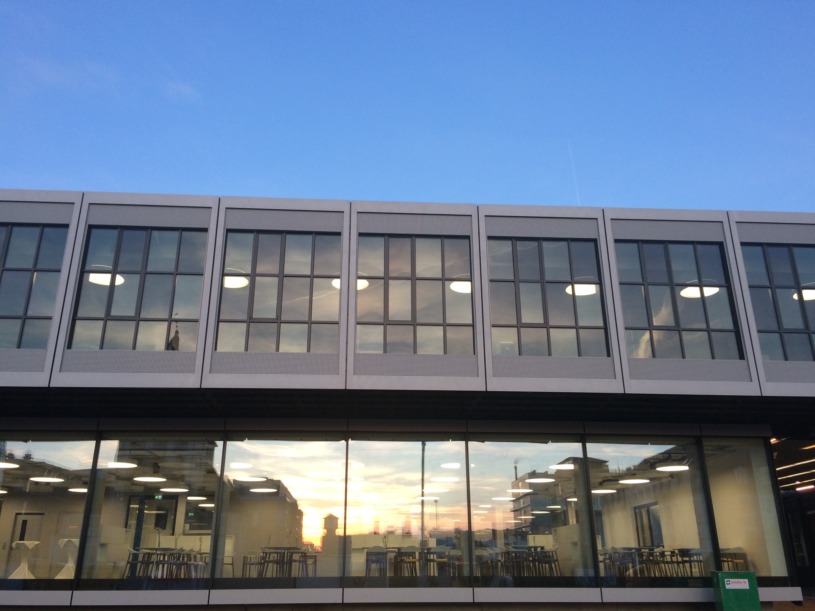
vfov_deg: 48.2
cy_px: 306
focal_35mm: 29
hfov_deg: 61.7
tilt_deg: +21.8
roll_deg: +0.6
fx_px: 683
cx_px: 408
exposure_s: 1/120
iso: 64
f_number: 2.2
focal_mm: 4.15
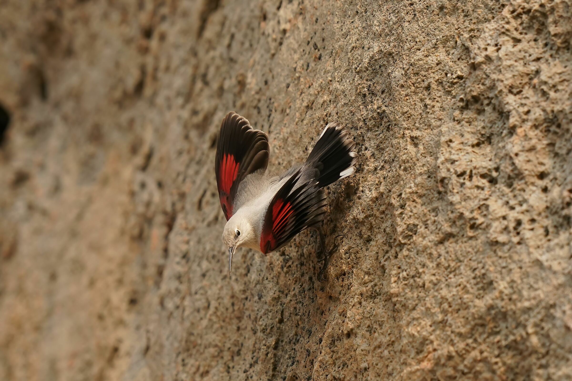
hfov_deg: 3.7
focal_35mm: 560
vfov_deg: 2.5
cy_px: 190
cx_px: 286
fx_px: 8895
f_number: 5.6
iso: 2500
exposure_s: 1/3200
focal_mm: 560
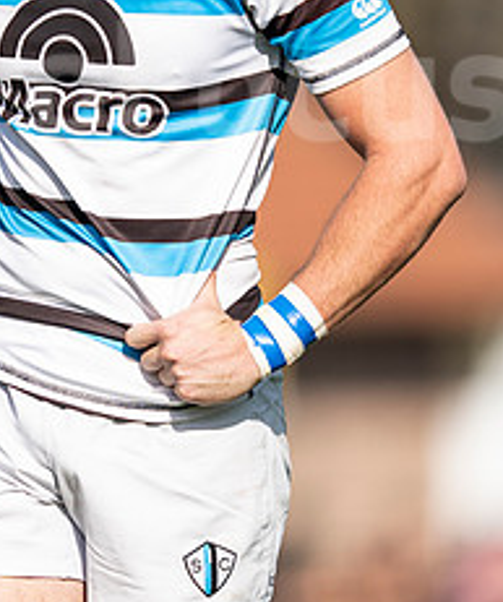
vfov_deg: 1.6
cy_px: 4
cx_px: -207
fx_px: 21920
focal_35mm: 1209
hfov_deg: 1.3
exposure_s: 1/1250
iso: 100
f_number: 2.8
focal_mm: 400
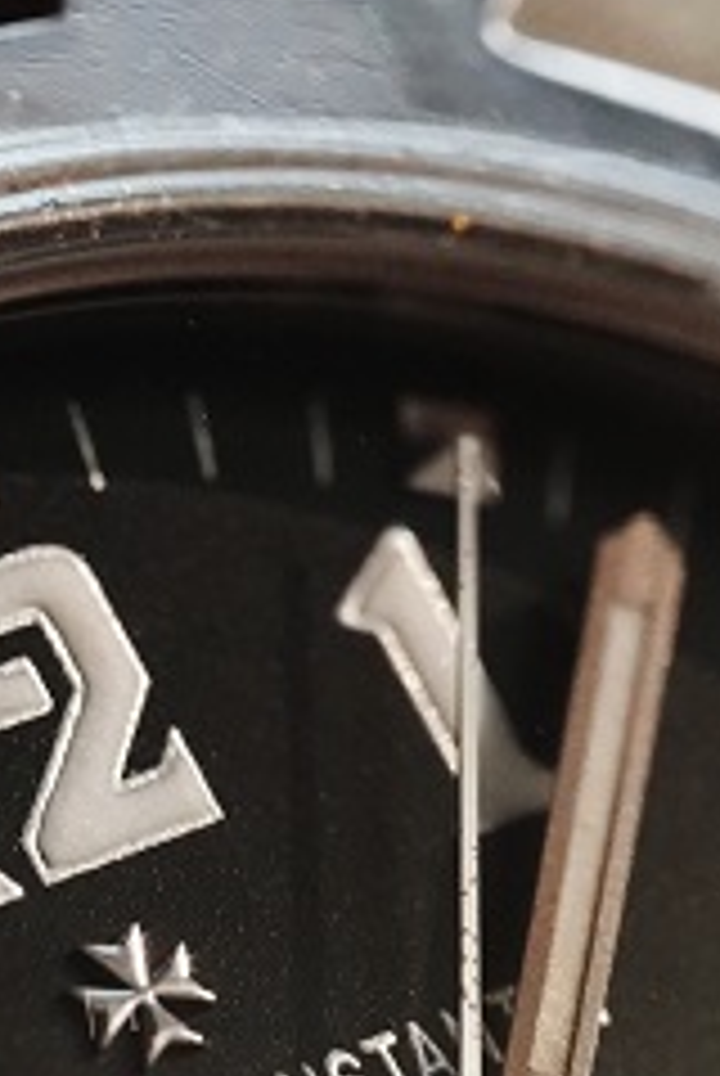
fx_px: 9213
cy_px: 1362
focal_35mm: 308
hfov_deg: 4.5
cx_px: 220
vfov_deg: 6.6
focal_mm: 105
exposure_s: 1/250
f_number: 5.6
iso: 10000
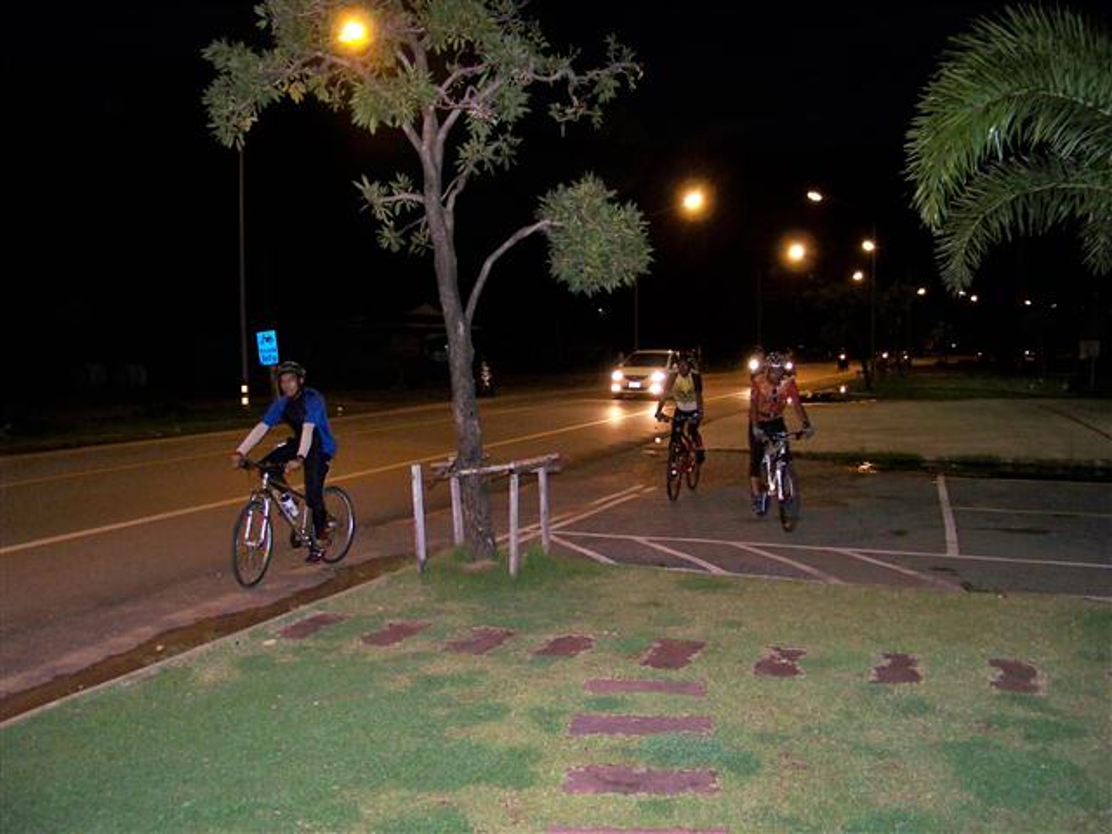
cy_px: 417
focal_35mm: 33
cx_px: 556
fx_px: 1060
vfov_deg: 42.9
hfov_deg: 55.4
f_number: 2.8
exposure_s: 1/30
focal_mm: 5.85
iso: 200
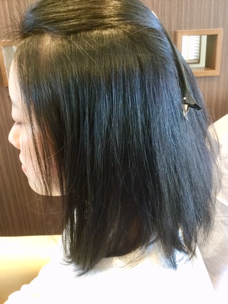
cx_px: 114
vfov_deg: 58.4
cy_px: 152
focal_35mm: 31
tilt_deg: -24.6
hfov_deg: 45.4
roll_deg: +3.2
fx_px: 272
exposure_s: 1/30
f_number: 2.4
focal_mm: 3.3
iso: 100
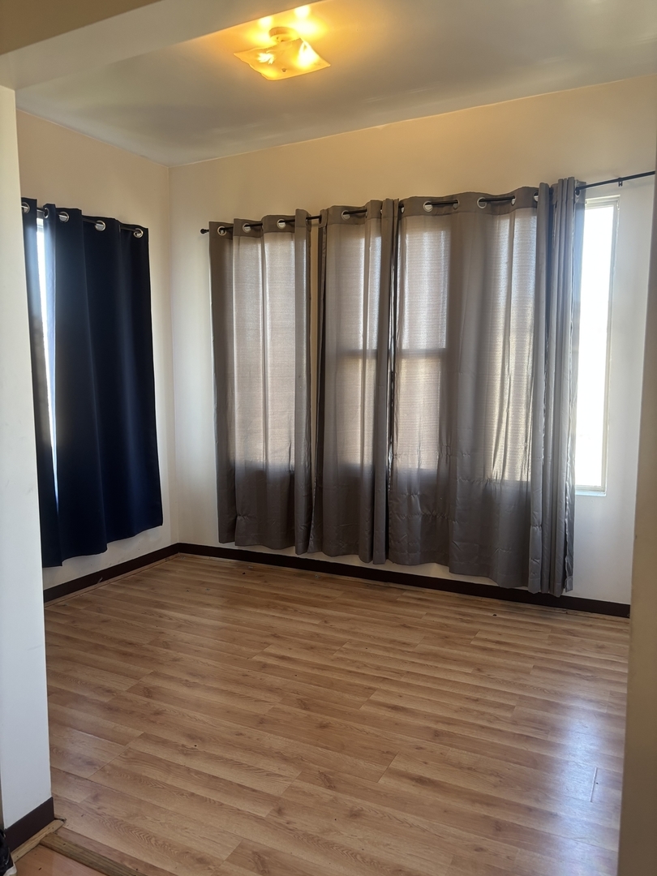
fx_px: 658
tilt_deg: -5.6
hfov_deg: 53.1
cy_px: 438
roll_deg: -0.1
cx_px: 328
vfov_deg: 67.3
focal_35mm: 26
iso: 125
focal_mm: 5.96
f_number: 1.6
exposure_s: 1/60
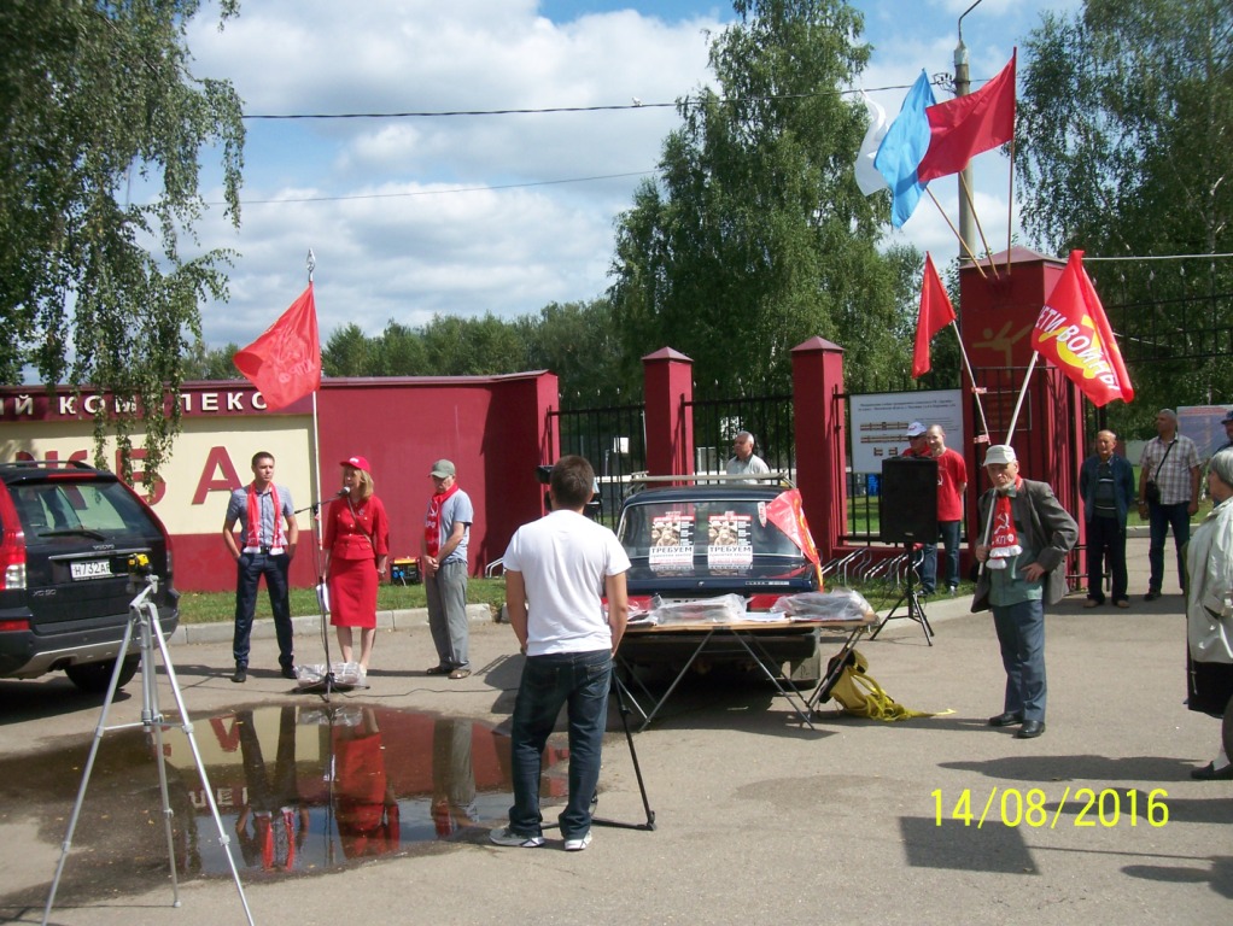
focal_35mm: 38
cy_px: 463
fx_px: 1354
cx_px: 616
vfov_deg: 37.8
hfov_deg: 48.9
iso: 80
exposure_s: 1/250
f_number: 7.1
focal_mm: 6.3
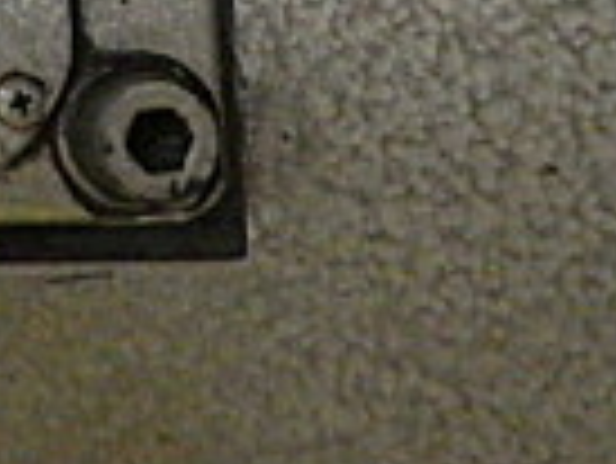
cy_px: -414
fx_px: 2333
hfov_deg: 13.0
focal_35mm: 131
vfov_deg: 10.5
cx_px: -638
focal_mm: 5
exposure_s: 1/40
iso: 1600
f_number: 3.5
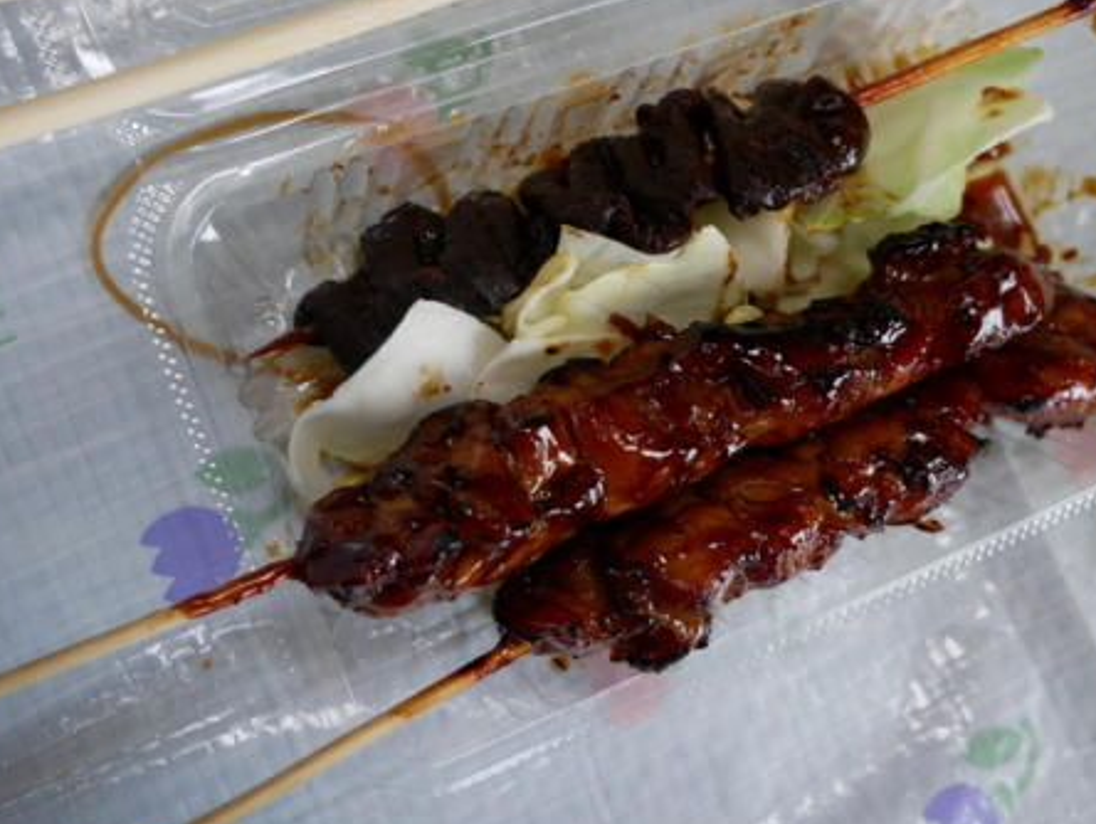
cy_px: 307
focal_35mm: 54
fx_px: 1712
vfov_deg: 27.0
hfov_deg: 35.2
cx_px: 718
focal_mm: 20
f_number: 4.1
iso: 200
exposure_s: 1/100
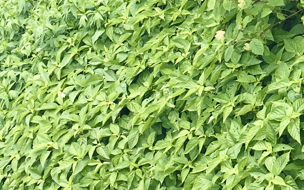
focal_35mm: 109
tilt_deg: -34.1
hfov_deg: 18.5
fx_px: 903
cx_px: 316
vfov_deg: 11.9
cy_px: -9
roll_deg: +24.7
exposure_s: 1/323
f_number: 2.2
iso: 25
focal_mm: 4.15
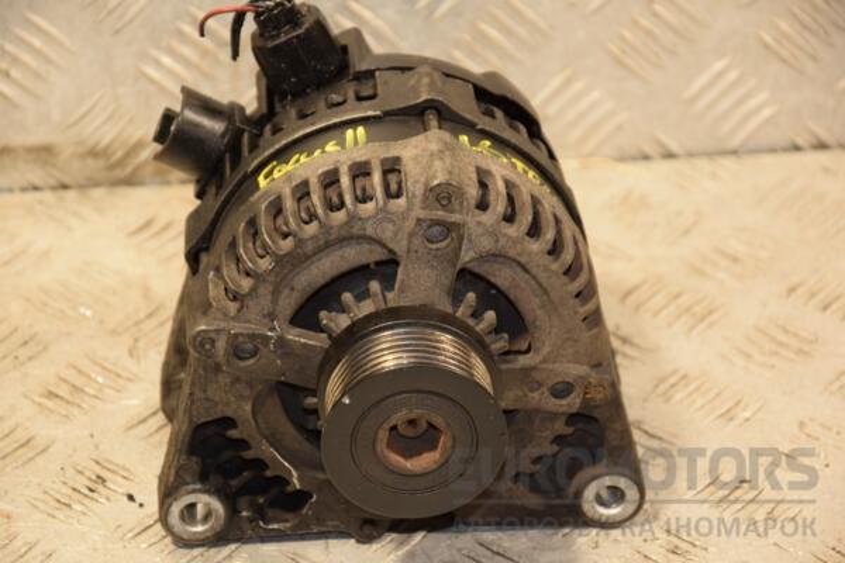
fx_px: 3239
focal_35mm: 138
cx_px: 422
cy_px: 282
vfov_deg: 9.9
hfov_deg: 14.9
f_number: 5.6
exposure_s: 1/100
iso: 800
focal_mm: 92
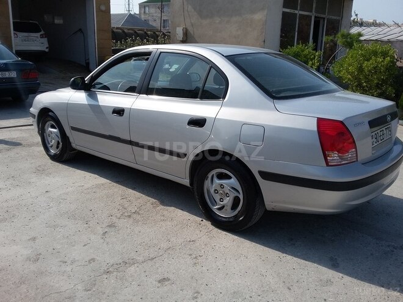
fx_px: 361
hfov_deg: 58.4
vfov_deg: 45.4
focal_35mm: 31
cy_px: 151
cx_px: 202
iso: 50
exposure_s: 1/1560
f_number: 2.2
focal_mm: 3.3
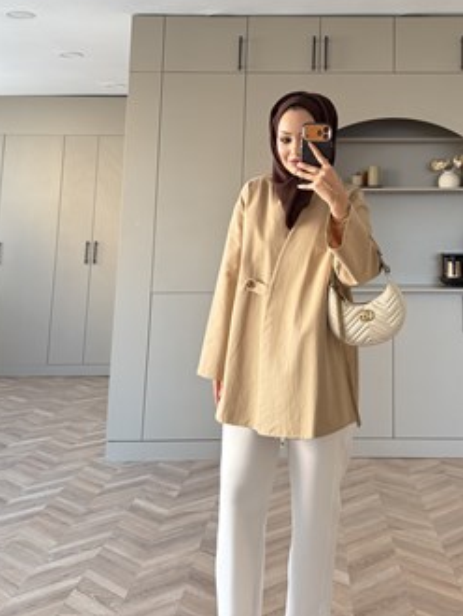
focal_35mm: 30
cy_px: 357
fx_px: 534
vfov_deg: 59.6
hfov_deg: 46.6
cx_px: 278
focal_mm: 6.76
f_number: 1.78
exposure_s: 1/113
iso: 200
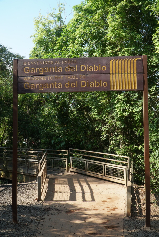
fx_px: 228
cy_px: 118
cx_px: 80
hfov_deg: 38.4
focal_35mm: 34
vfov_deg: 55.1
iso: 100
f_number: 7.1
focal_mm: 23
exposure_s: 1/100
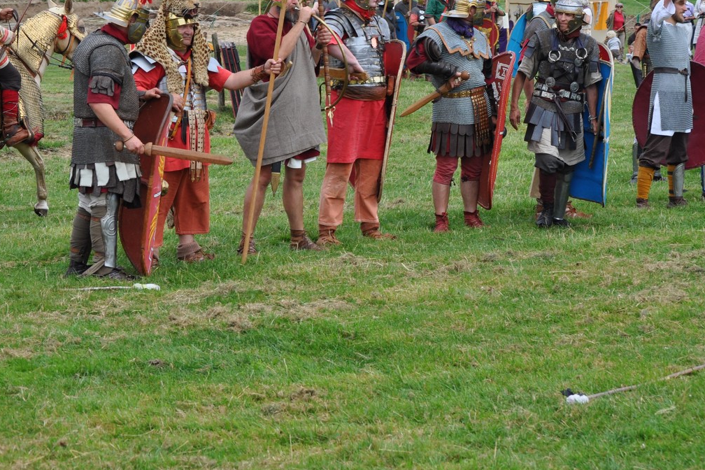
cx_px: 414
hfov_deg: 16.7
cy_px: 128
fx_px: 2404
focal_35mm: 123
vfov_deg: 11.1
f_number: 9
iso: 200
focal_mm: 55
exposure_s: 1/320
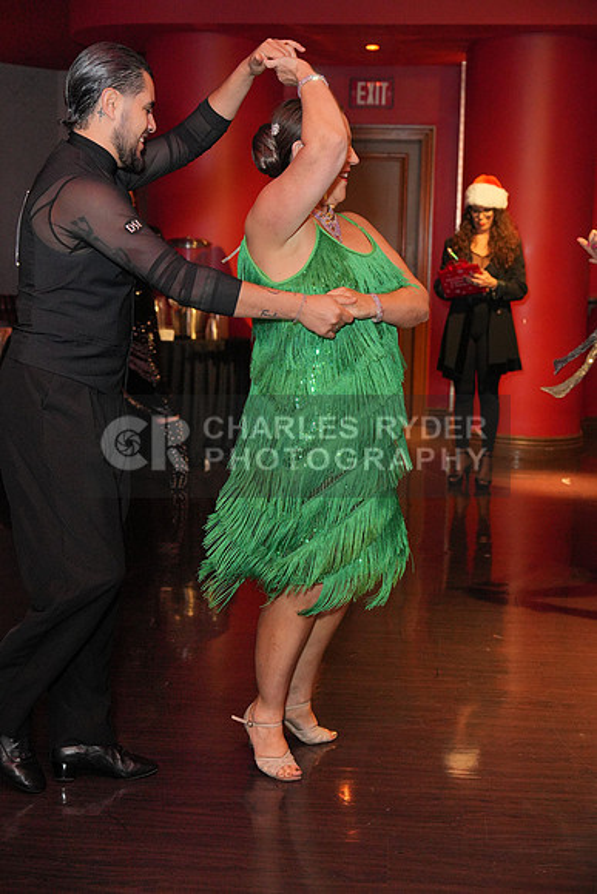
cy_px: 447
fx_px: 1168
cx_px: 298
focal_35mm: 47
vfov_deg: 41.9
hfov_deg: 28.7
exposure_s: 1/200
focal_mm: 47
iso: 4000
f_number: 4
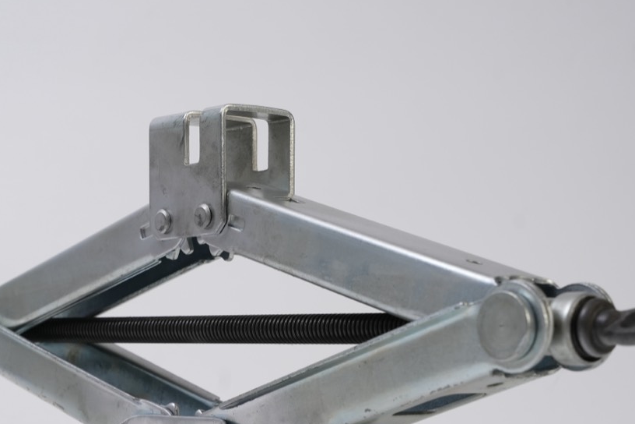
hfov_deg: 20.6
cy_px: 344
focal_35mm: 99
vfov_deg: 13.8
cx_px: 219
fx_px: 1739
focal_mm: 50.3
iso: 320
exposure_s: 1/250
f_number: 8
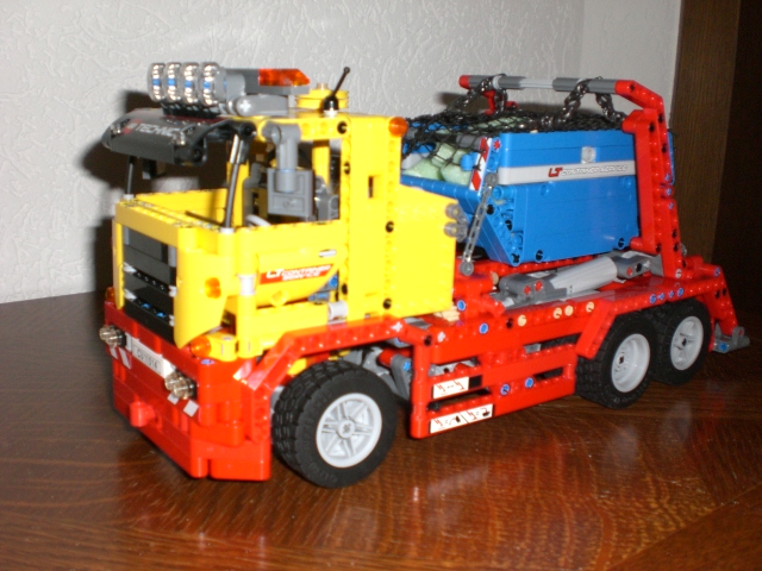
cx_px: 381
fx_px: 836
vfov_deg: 37.7
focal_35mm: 38
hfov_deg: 49.0
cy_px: 286
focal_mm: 6.3
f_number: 3.1
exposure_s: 1/60
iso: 200
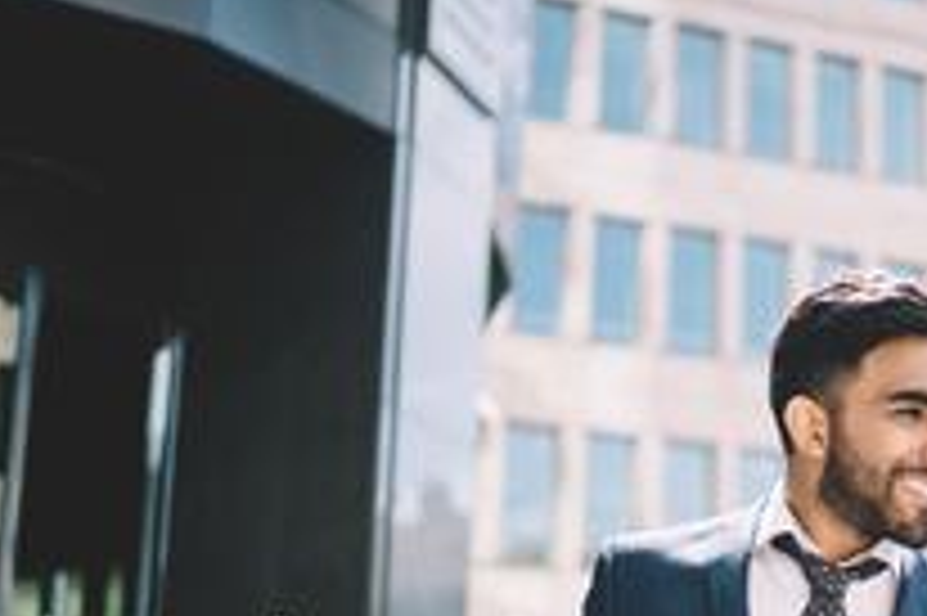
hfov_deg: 28.4
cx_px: 860
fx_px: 1750
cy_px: 576
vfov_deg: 19.5
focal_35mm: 68
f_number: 1.4
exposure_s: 1/1250
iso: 100
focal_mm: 35
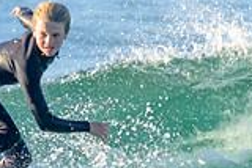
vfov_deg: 0.5
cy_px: 197
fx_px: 20059
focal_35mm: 2863
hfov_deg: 0.7
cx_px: 3
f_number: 11
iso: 1800
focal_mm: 620
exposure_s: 1/2000
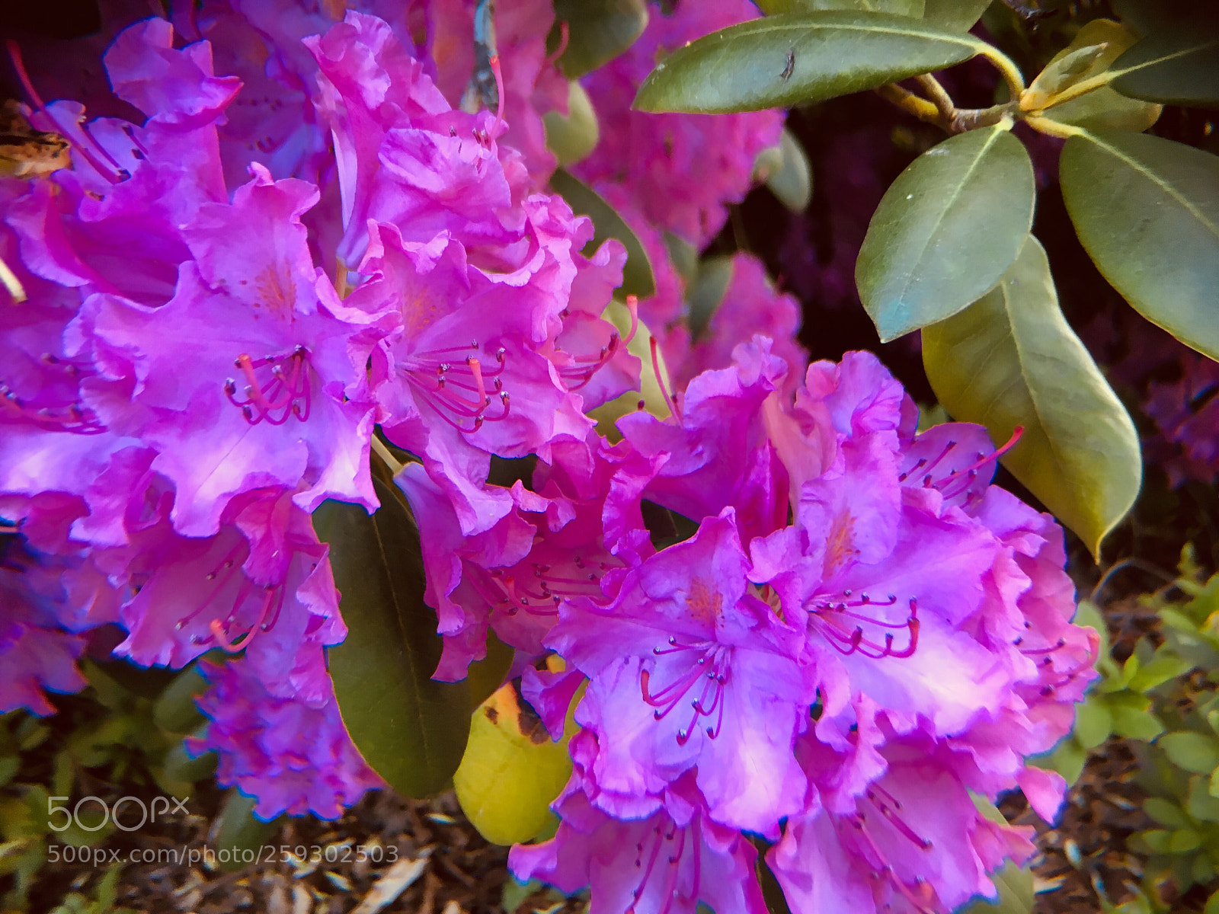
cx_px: 610
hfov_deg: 61.7
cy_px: 457
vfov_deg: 48.2
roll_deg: +6.5
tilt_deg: -30.1
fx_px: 1021
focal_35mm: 29
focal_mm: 4.15
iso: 25
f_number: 2.2
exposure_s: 1/30
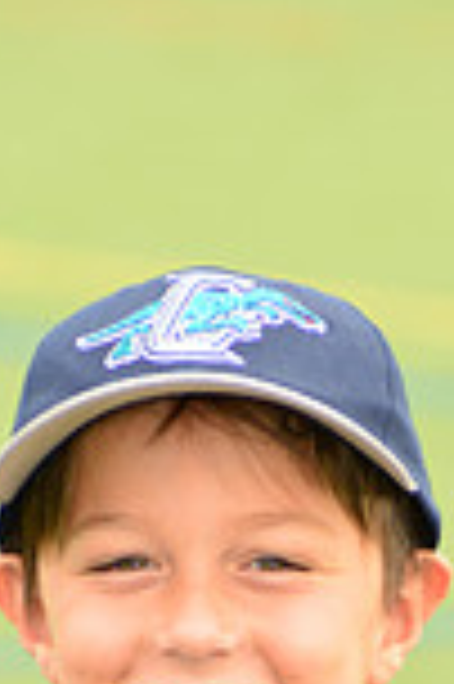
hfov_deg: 1.8
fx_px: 14465
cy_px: 1112
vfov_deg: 2.7
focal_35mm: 763
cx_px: 223
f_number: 8
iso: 250
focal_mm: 200
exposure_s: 1/200
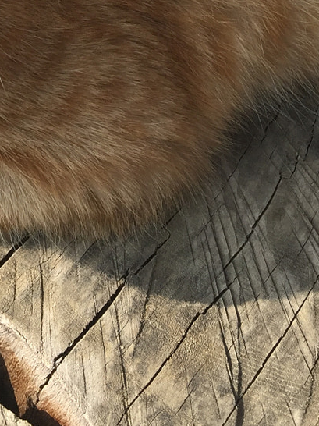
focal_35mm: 85
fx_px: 1045
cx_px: 2
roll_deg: -0.8
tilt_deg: -31.8
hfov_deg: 17.0
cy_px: -158
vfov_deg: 20.6
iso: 32
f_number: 2.2
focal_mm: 4.15
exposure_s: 1/942
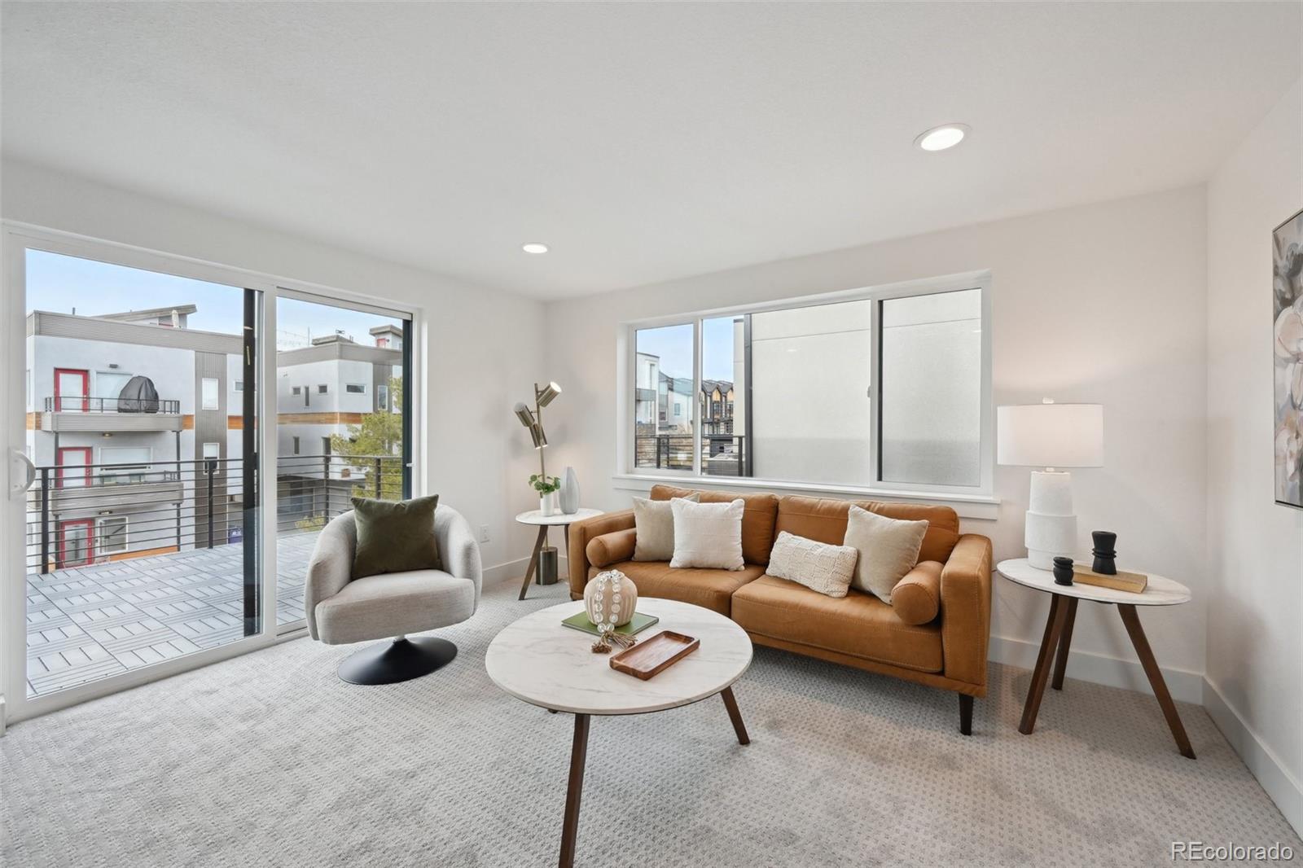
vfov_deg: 81.2
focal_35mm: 14
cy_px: 434
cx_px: 652
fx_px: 507
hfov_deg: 104.3
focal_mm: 14
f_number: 11
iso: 400
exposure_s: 1/80
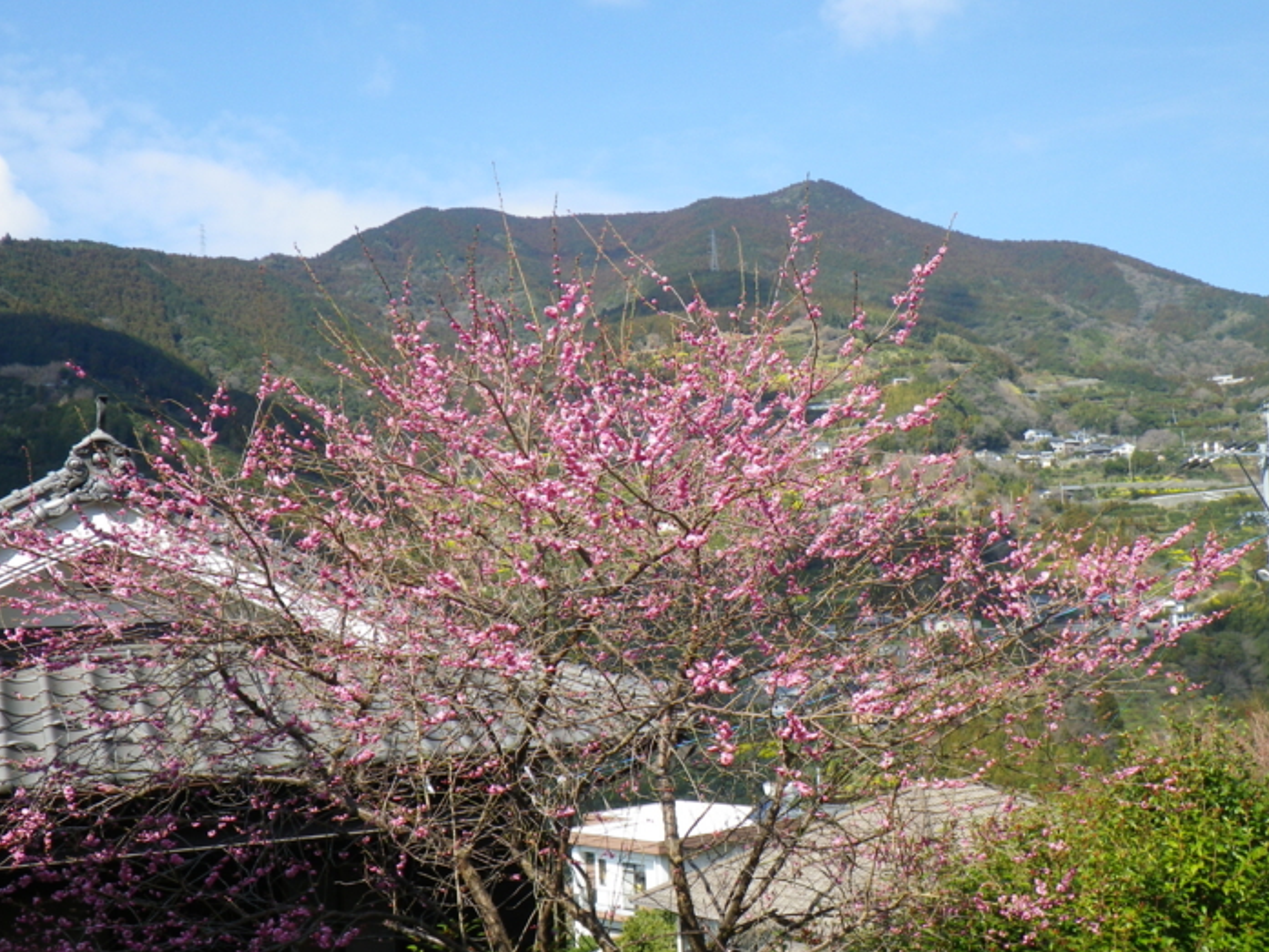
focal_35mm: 39
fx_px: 1430
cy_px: 499
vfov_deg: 36.8
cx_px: 666
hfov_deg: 47.8
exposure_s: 1/250
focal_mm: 6.1
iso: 80
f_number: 4.6
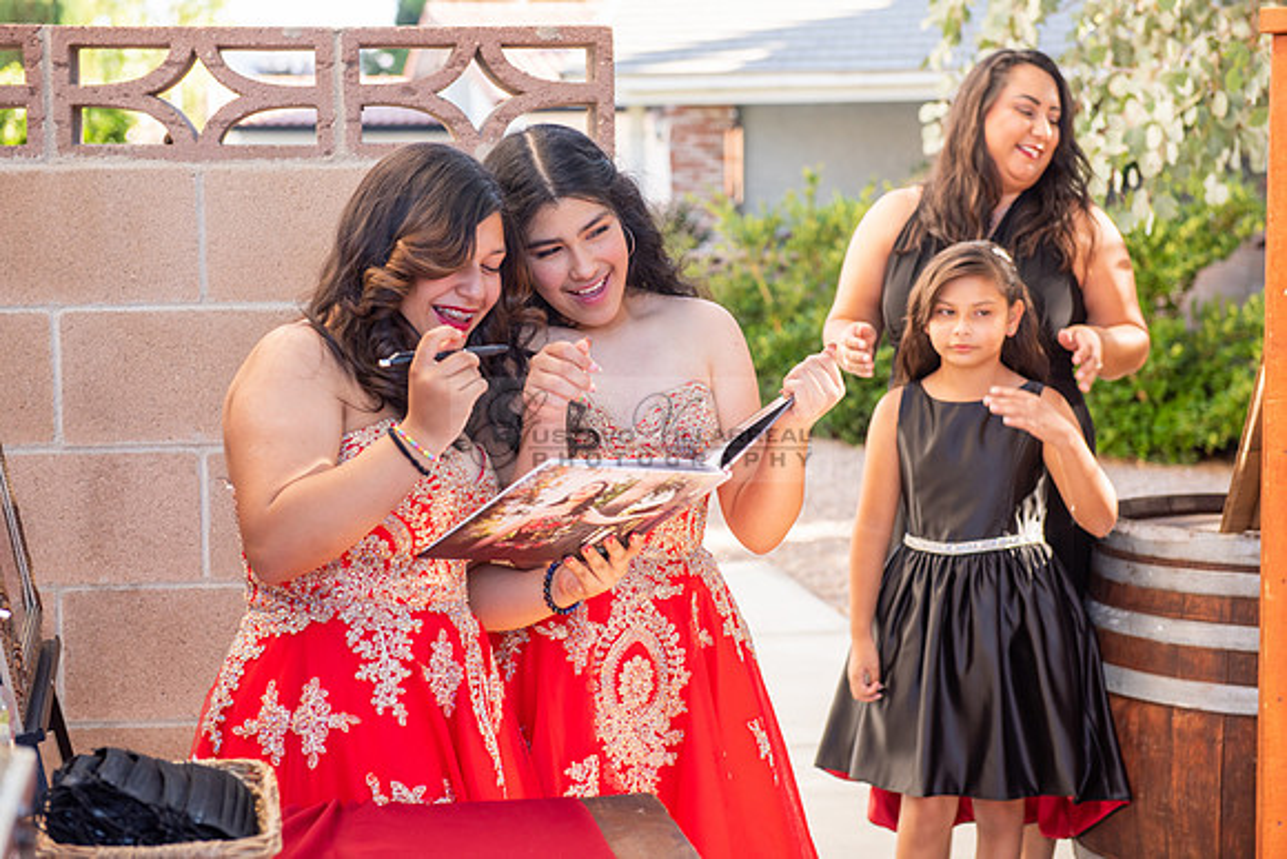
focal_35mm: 70
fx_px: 2503
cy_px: 430
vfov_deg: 19.5
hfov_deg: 28.8
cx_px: 644
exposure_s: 1/200
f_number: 5
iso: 400
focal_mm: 70
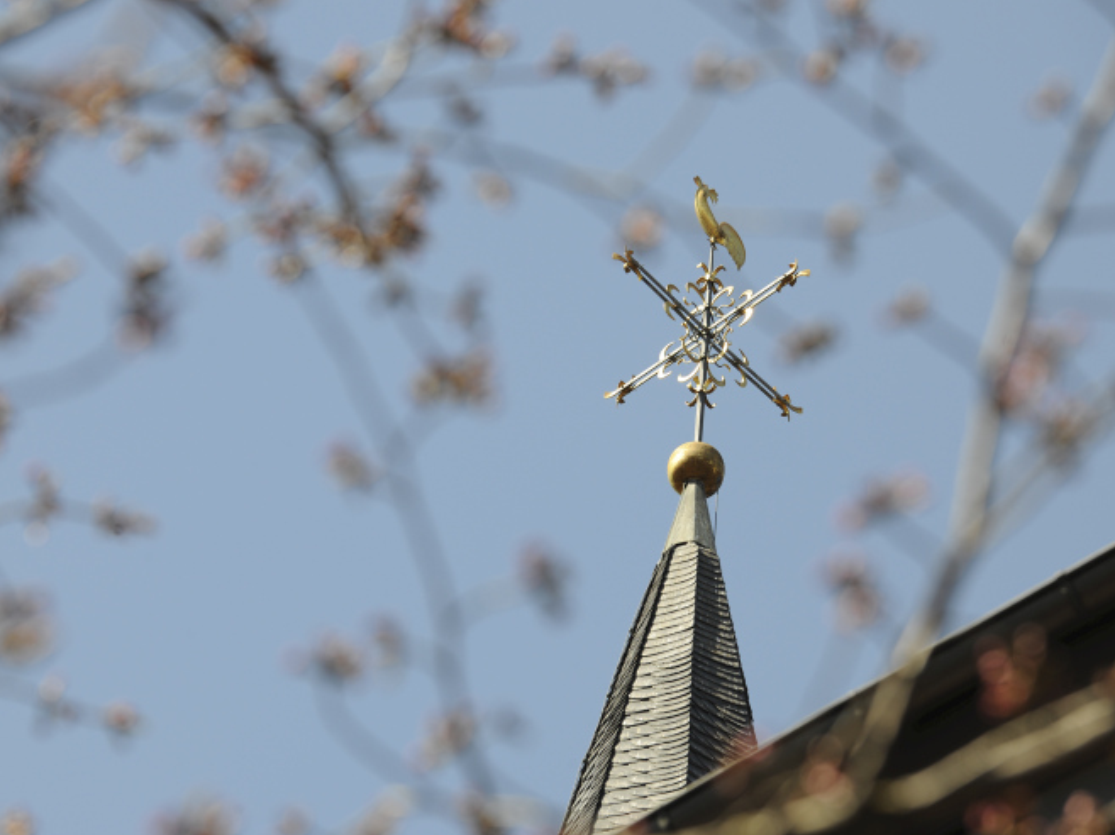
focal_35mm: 234
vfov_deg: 6.3
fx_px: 7535
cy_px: 418
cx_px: 461
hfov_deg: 8.5
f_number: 9
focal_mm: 200
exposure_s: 1/320
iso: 200
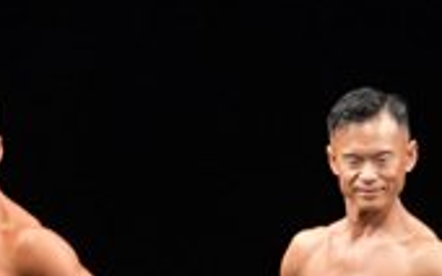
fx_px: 10244
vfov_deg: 1.5
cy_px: 492
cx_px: -168
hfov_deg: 2.5
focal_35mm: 851
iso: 3200
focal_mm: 122
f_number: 5.6
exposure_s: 1/400
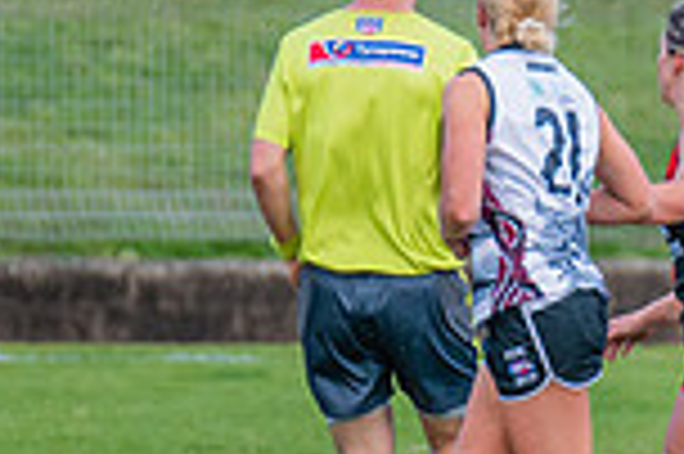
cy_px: 136
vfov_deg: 0.7
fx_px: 35624
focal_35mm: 1877
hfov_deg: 1.1
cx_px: 1062
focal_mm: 420
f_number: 4.5
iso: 800
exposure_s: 1/1250
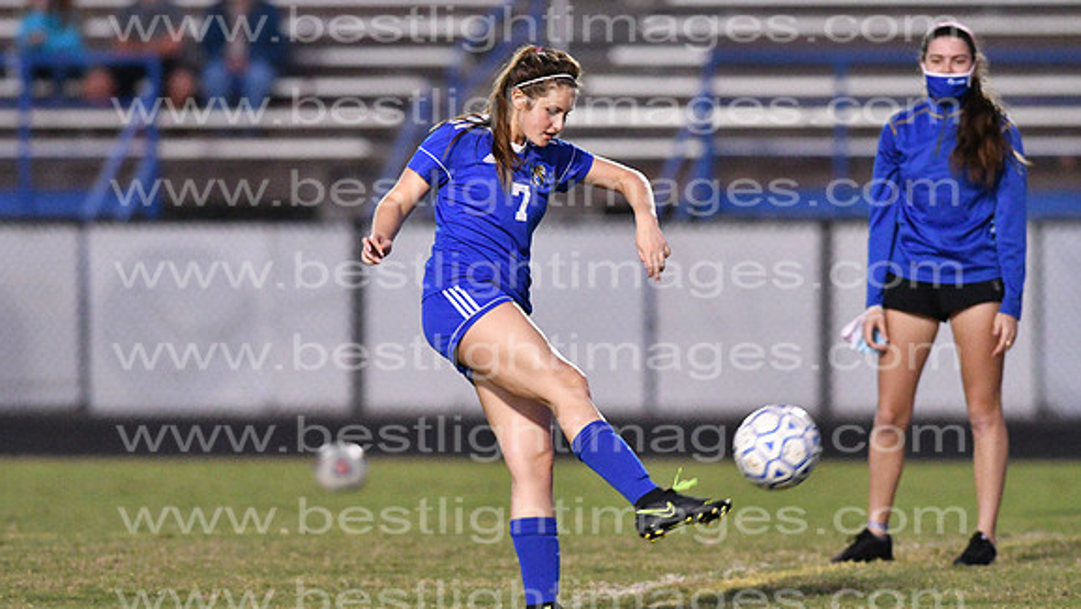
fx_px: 13591
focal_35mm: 474
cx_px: 541
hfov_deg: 4.6
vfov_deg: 2.6
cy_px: 316
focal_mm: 300
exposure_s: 1/800
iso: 10000
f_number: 3.5
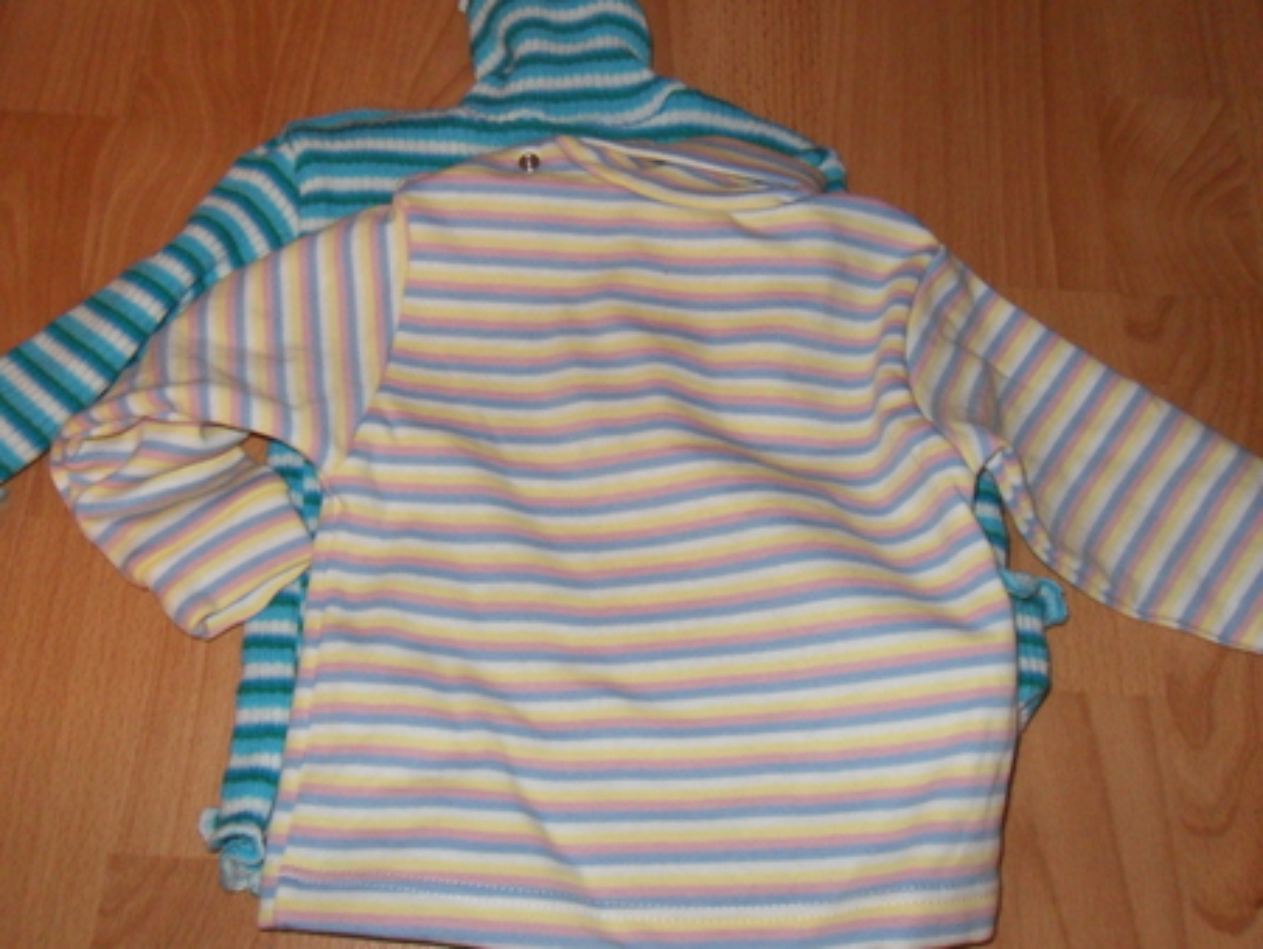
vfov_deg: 40.7
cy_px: 474
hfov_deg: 52.6
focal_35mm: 35
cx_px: 632
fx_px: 1278
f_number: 3.5
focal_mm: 6.3
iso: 400
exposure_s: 1/45
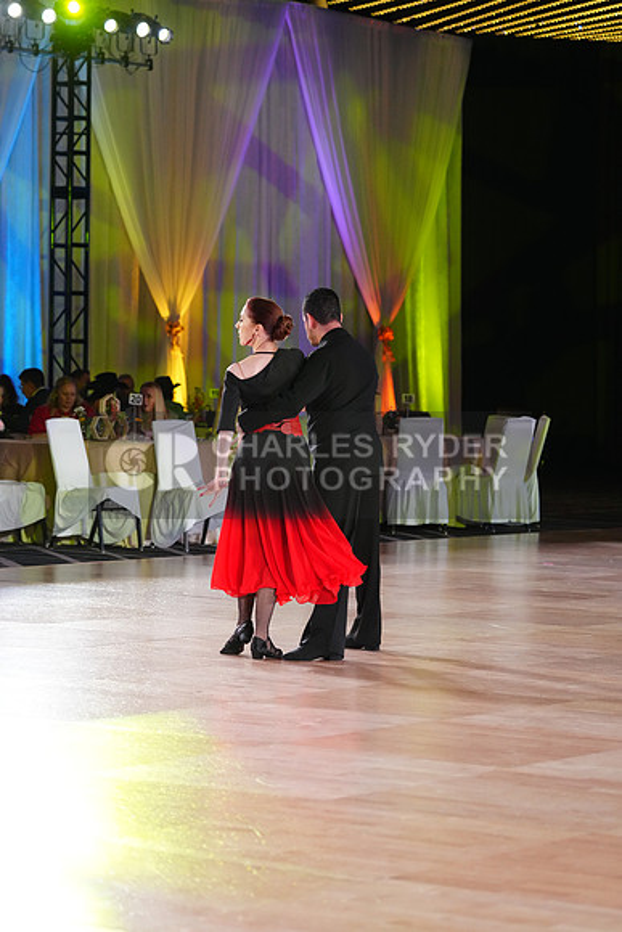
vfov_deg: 18.9
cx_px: 311
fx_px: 2797
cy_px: 466
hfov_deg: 12.7
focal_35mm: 108
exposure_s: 1/400
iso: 3200
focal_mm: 108
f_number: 4
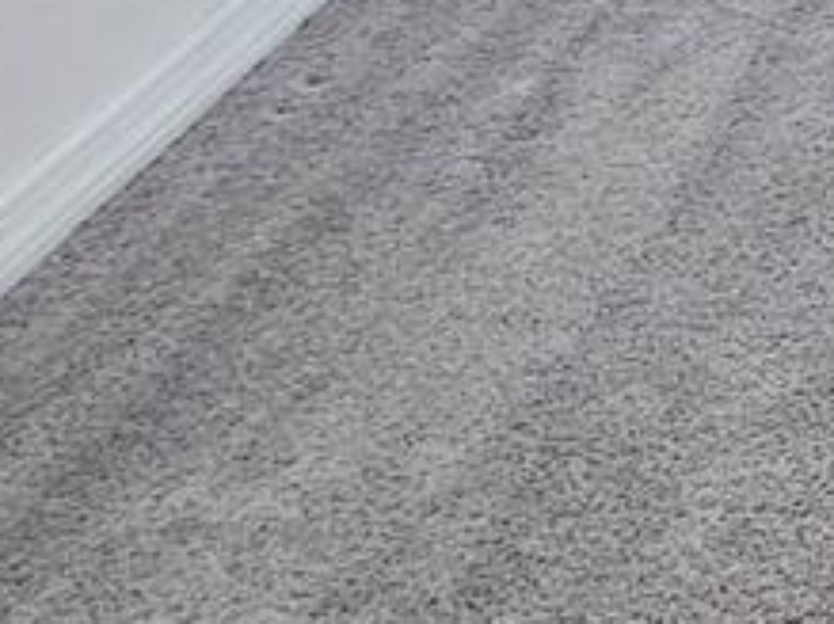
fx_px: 2288
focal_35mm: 95
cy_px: -788
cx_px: 1862
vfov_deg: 12.7
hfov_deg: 14.9
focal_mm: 2.2
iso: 100
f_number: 2.2
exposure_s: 1/60
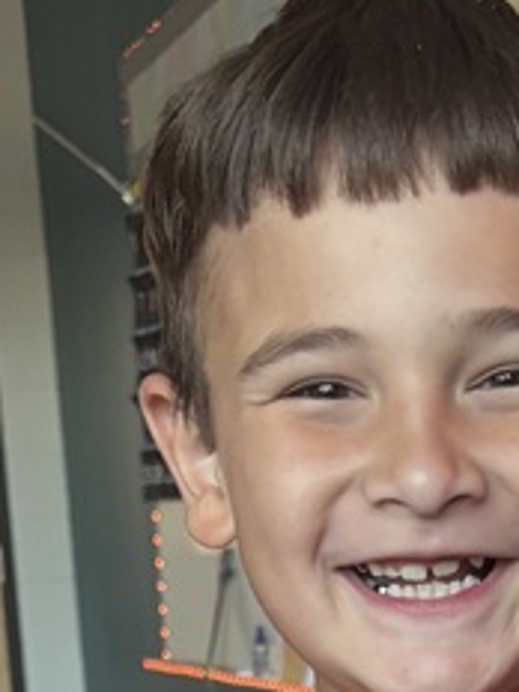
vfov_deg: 14.6
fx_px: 2299
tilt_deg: -17.4
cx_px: 447
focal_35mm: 115
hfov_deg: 12.8
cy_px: 1306
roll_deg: +2.2
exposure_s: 1/60
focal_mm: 5.96
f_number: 1.6
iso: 100
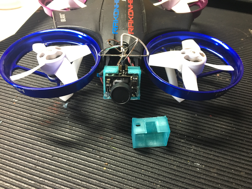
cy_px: 94
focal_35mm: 29
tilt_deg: -48.7
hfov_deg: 61.7
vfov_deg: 48.2
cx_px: 126
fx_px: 211
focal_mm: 4.15
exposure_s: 1/24
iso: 200
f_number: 2.2
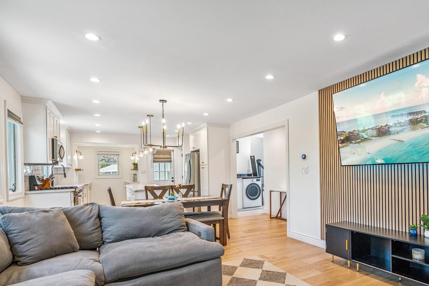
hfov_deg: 79.8
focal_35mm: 21
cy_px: 180
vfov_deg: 58.7
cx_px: 266
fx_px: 250
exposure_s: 1/80
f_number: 5.6
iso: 640
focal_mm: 16
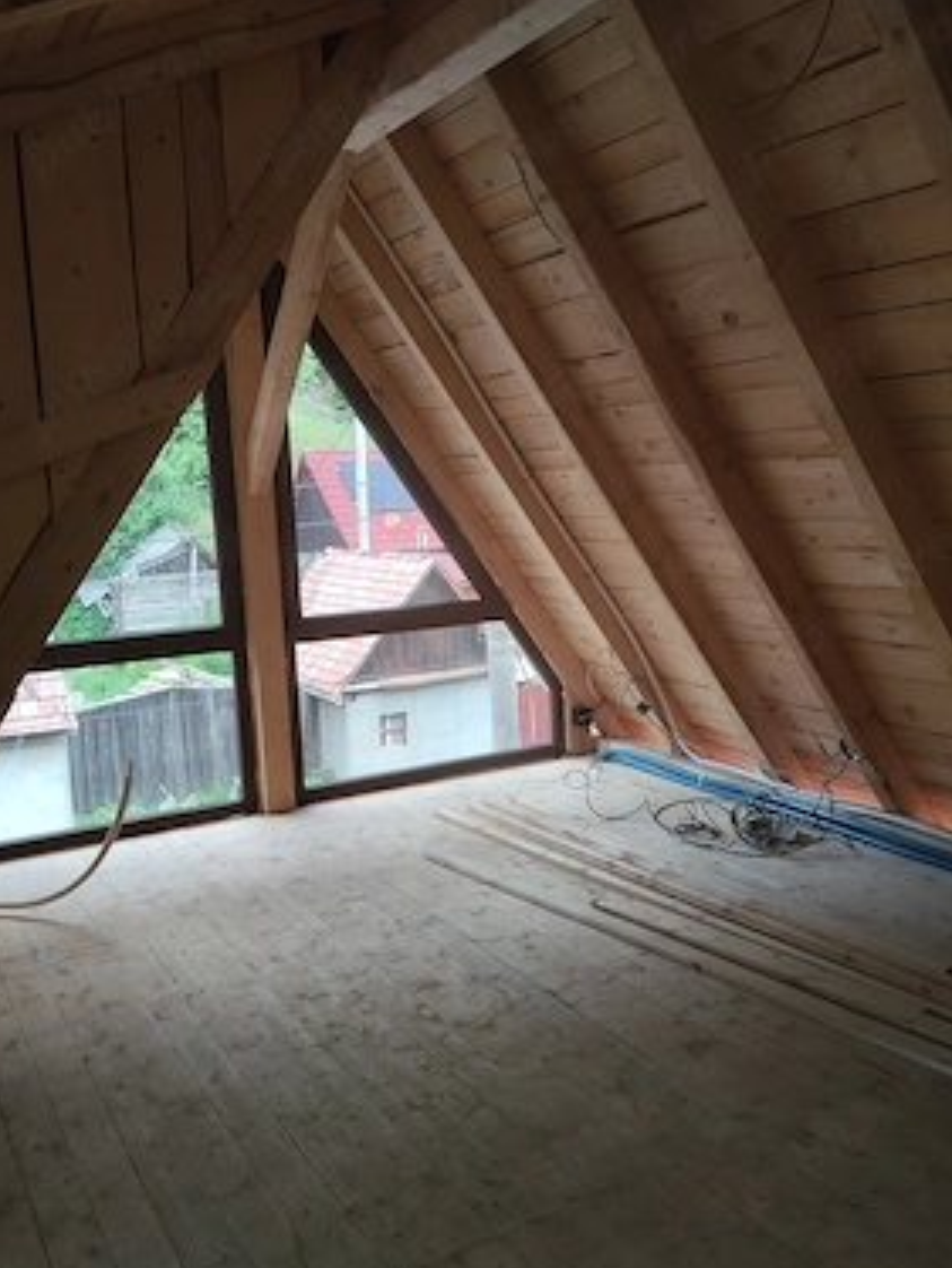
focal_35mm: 31
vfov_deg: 58.3
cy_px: 668
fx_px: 1135
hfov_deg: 45.5
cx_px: 491
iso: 80
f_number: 1.8
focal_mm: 4.22
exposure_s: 1/100
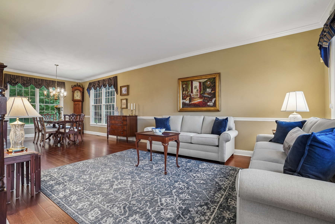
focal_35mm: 16
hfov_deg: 96.7
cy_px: 112
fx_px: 149
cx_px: 168
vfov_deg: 73.7
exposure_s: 1/10
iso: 400
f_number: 6.3
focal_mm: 16
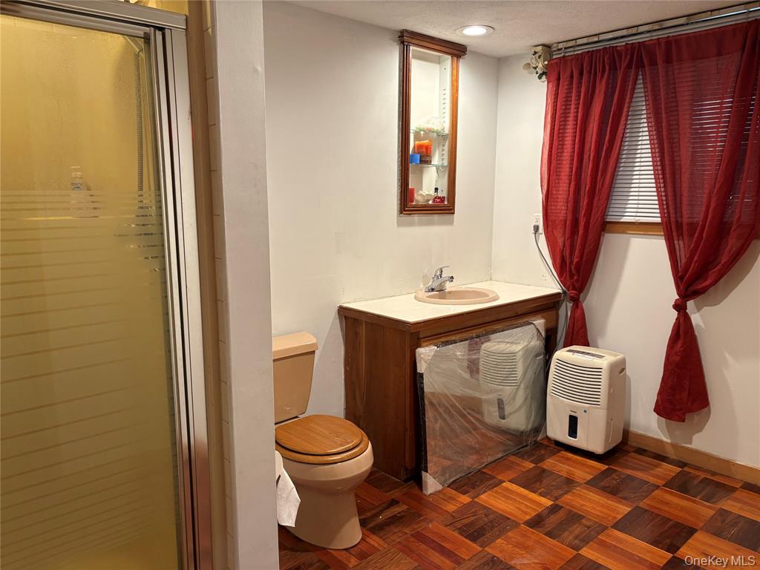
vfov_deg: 53.1
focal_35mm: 26
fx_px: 571
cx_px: 380
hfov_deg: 67.3
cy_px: 285
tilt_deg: -9.1
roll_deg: +0.2
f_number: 1.6
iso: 160
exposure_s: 1/60
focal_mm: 5.96
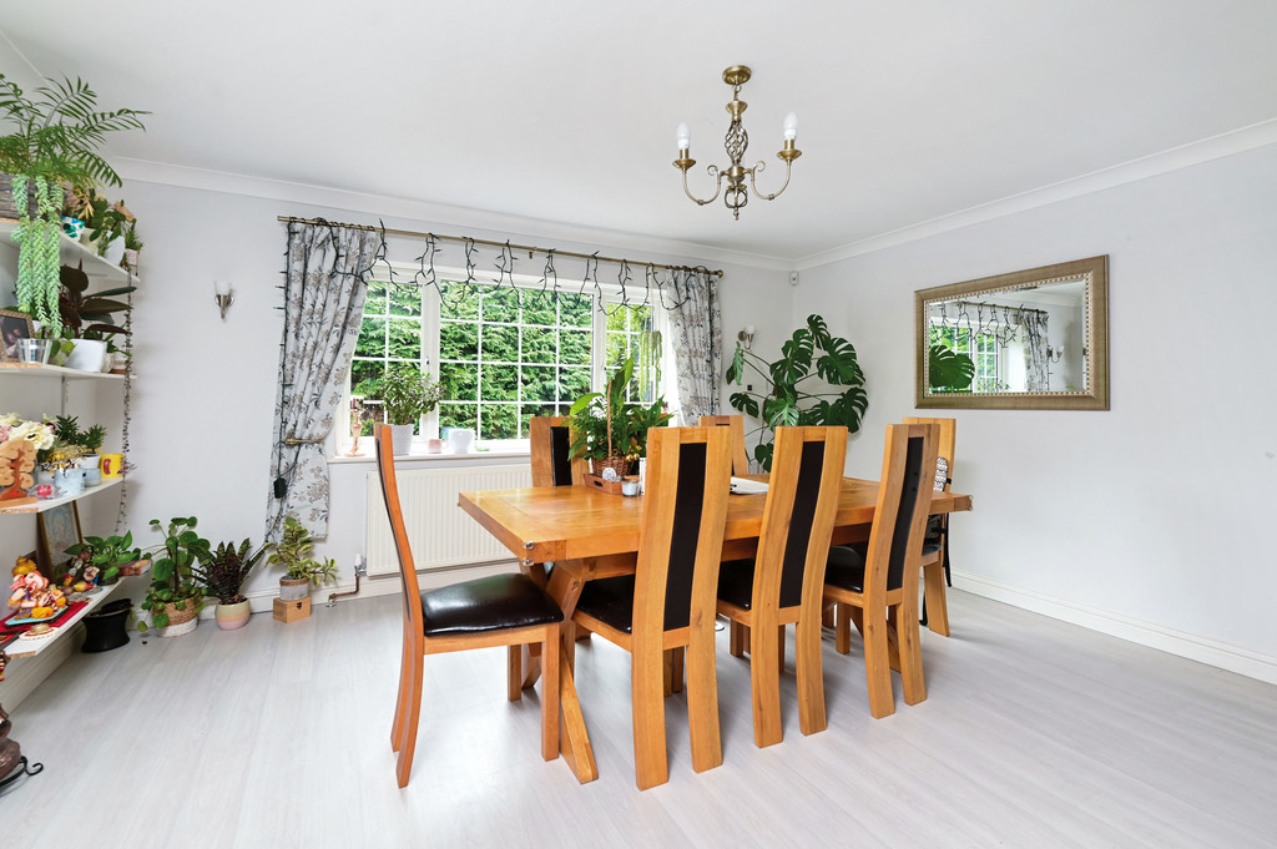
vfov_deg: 77.2
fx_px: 532
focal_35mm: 15
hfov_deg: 100.4
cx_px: 638
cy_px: 424
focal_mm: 15
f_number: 5.6
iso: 400
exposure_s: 1/30
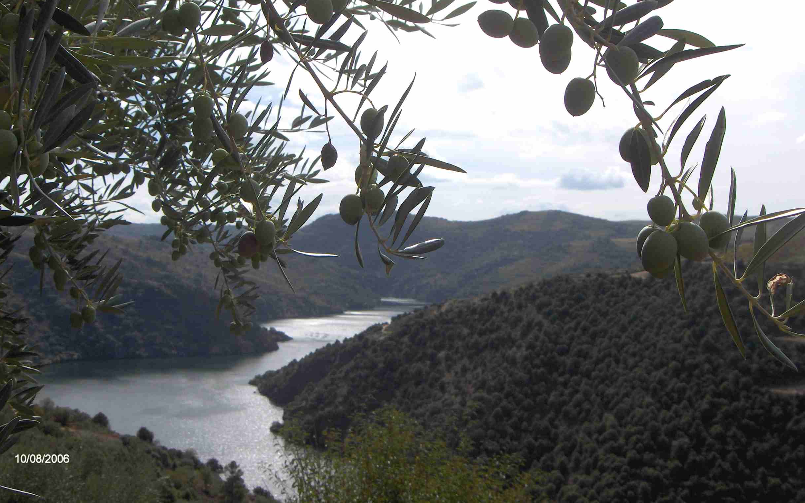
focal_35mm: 44
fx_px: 965
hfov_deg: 45.3
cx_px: 399
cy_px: 204
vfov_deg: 29.1
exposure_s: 1/901
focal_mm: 8
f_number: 4.8
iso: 100
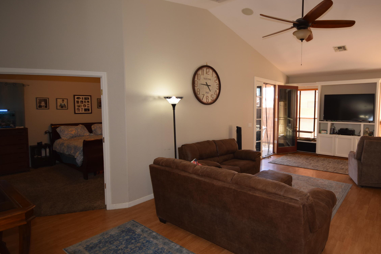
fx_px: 212
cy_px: 126
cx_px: 240
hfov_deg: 82.3
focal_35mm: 20
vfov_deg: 61.9
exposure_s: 1/60
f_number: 4
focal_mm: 10
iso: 450
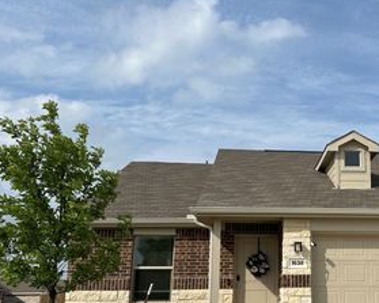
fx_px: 471
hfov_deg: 42.3
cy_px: 202
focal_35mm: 42
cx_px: 292
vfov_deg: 35.3
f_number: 1.78
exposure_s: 1/7042
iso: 80
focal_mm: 6.86
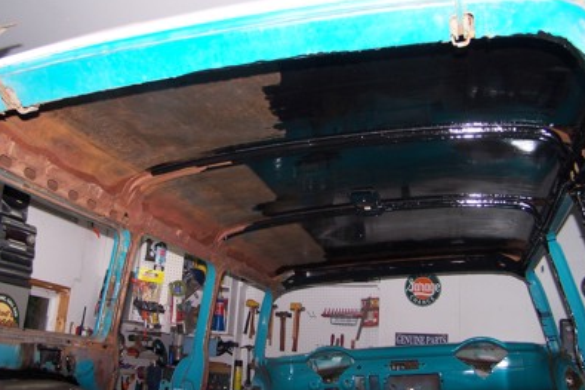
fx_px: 650
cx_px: 295
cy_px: 190
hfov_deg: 48.5
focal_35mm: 40
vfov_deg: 33.4
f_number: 2.8
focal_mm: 6.3
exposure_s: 1/60
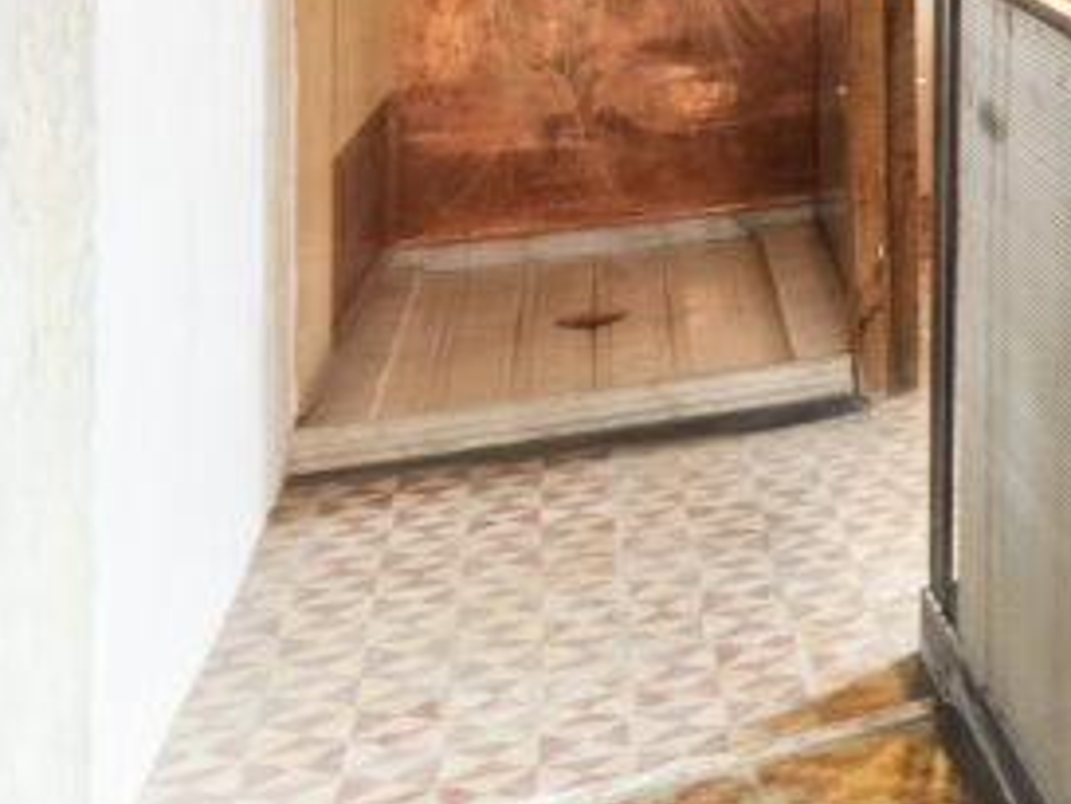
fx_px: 2012
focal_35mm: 65
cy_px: -343
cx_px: 1993
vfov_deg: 20.0
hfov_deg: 20.1
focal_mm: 12
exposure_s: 1/15
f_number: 8
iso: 100
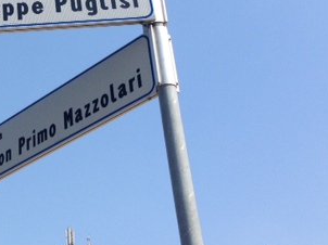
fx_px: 663
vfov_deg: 20.7
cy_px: 44
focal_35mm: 70
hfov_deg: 26.6
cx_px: 20
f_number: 2.4
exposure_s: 1/1642
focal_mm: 4.13
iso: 50
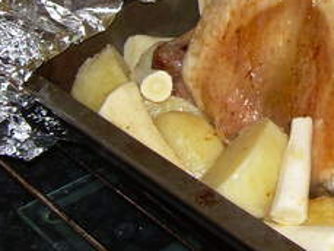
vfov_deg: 13.7
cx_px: 416
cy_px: -16
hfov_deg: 17.5
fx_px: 1023
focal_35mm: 106
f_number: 2.8
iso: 50
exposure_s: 1/60
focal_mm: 6.3
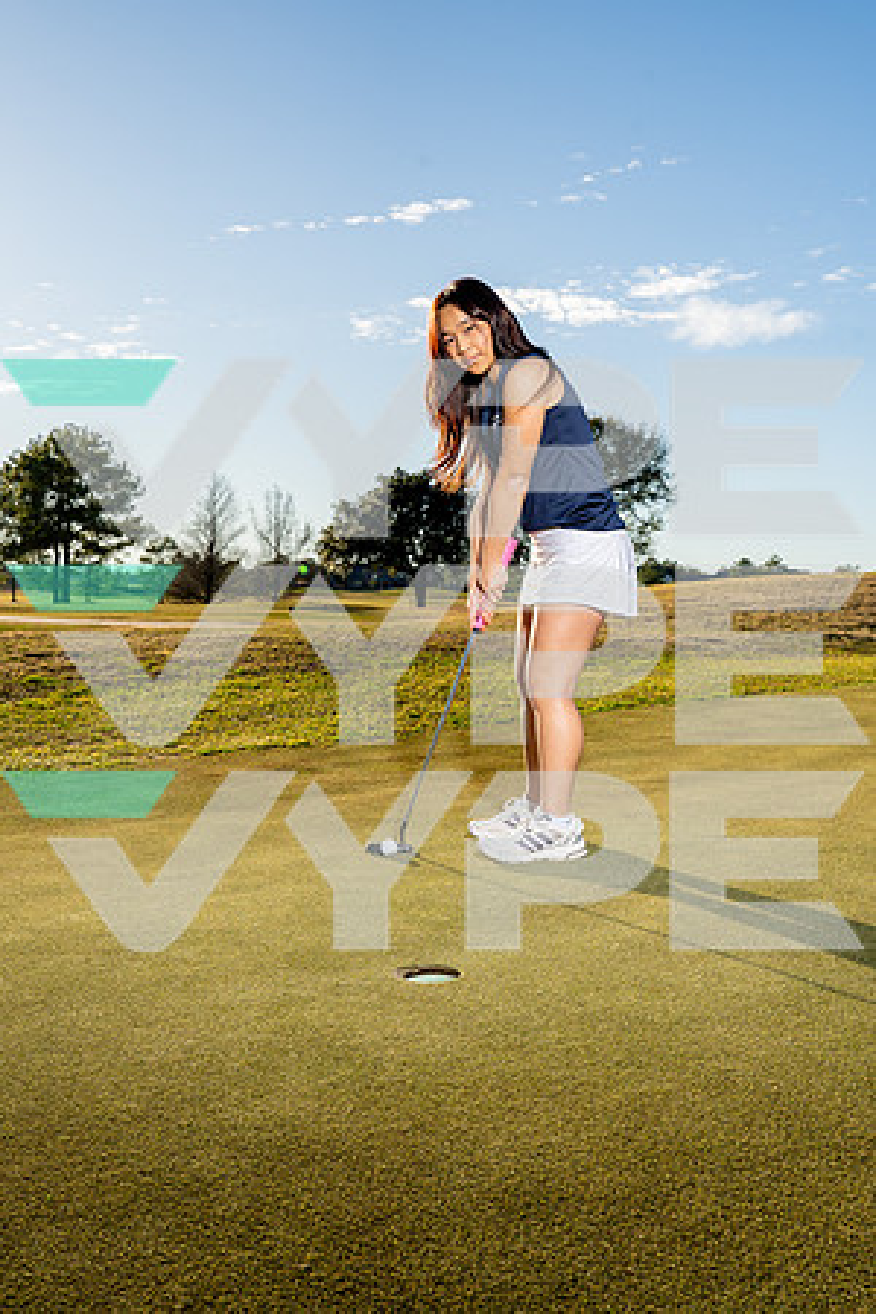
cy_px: 657
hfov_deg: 36.9
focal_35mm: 36
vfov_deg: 53.1
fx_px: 1314
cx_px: 438
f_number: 8
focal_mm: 36
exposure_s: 1/250
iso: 100
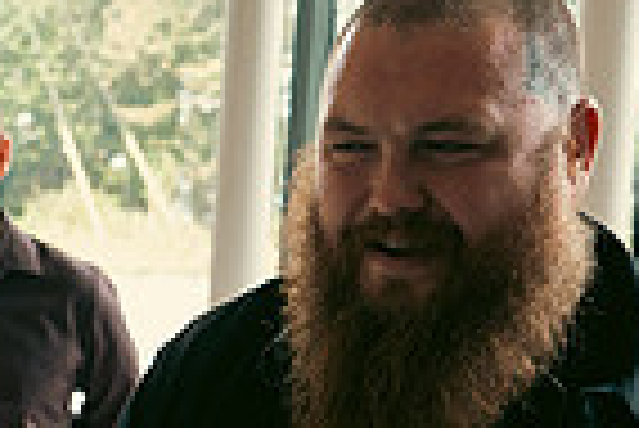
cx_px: -58
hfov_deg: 19.2
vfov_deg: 13.0
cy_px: 543
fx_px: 1812
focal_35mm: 102
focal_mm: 25
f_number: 3.5
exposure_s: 1/160
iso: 500
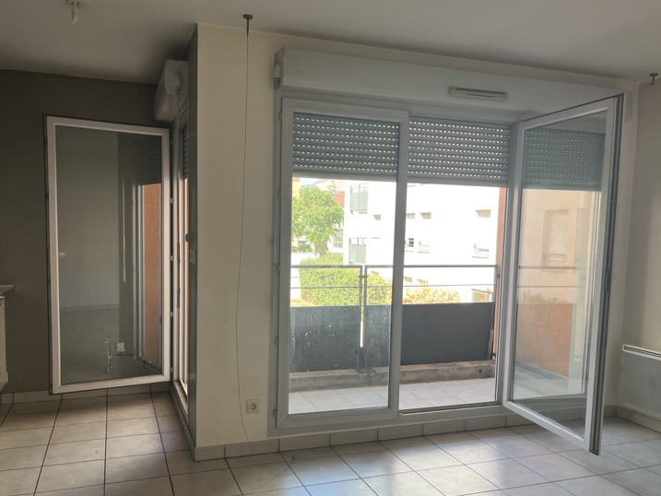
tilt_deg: -4.7
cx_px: 311
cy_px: 273
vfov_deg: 48.2
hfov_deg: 61.6
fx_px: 554
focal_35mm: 29
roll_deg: -0.3
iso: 40
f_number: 1.6
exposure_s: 1/242
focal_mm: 5.1
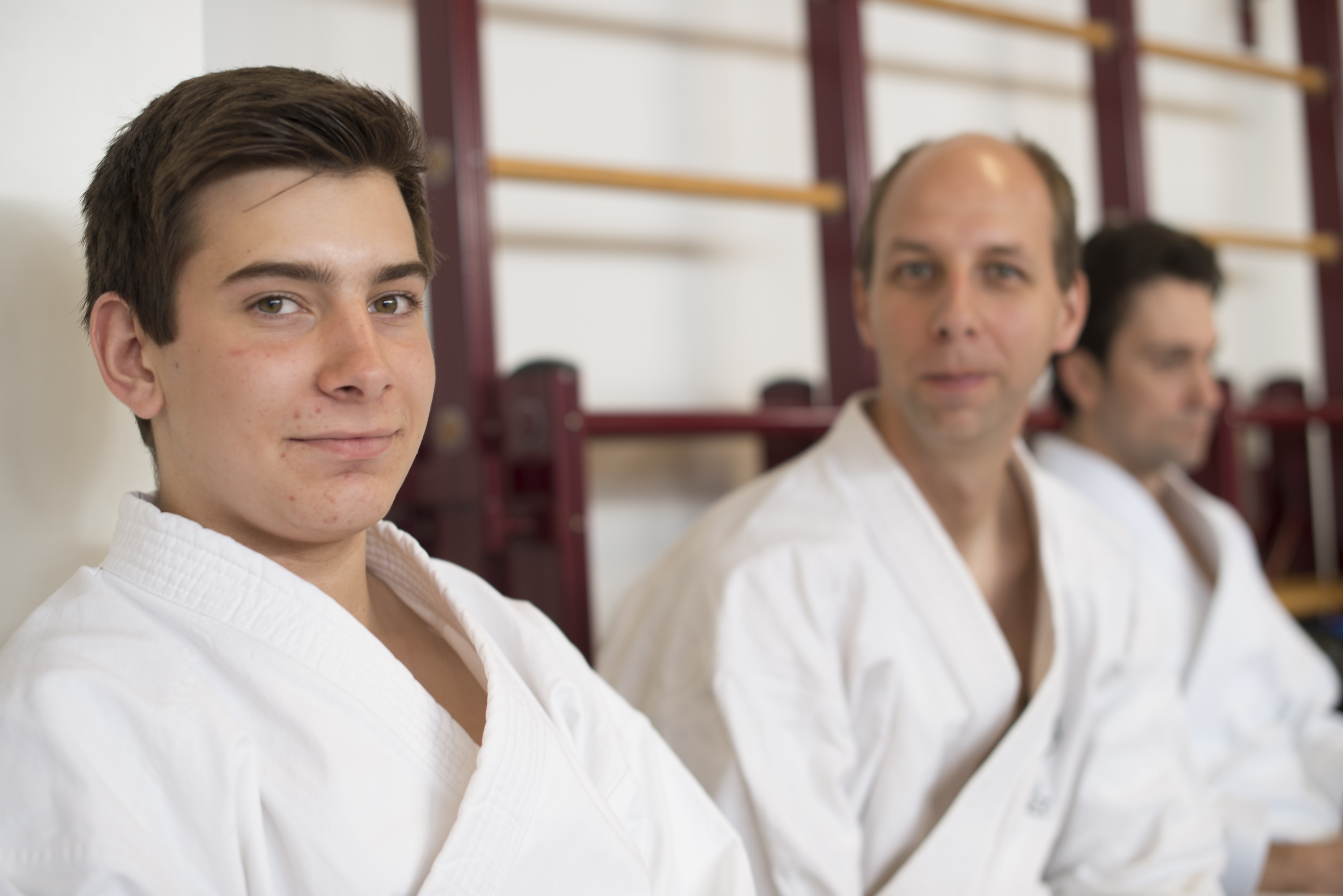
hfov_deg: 39.6
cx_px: 672
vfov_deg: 27.0
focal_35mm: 50
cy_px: 448
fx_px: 1866
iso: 100
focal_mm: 50
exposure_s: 1/25
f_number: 2.8
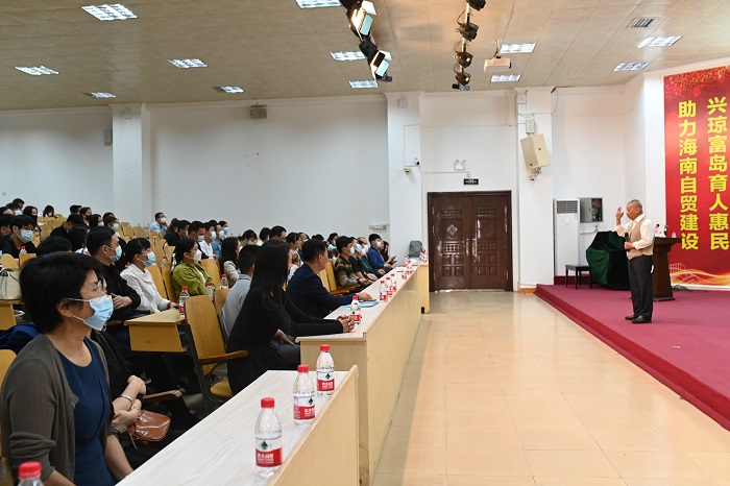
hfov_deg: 54.5
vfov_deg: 37.8
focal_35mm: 35
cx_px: 365
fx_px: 709
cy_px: 243
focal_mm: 35
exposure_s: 1/40
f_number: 5.6
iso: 1600
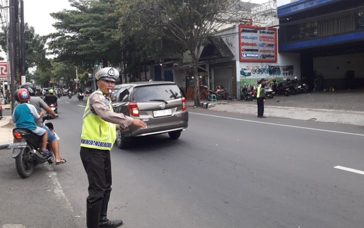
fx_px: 288
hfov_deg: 64.6
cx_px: 183
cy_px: 92
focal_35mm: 29
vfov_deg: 42.9
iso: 64
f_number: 1.9
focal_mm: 3.6
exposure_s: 1/100
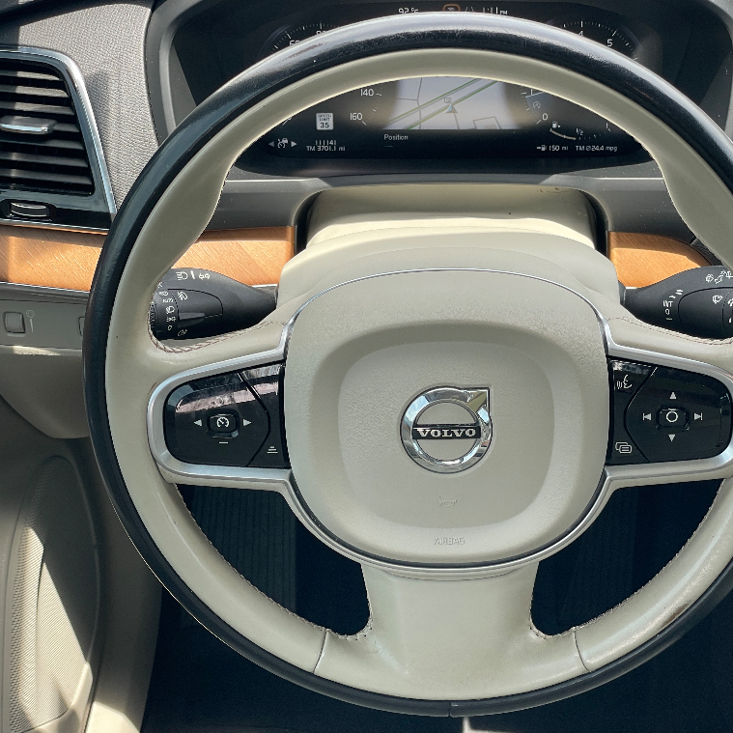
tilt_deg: -36.8
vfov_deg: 27.7
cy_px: 367
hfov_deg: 27.7
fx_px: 1485
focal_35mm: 62
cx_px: 415
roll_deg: +0.9
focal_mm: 6
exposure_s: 1/145
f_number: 2
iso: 25
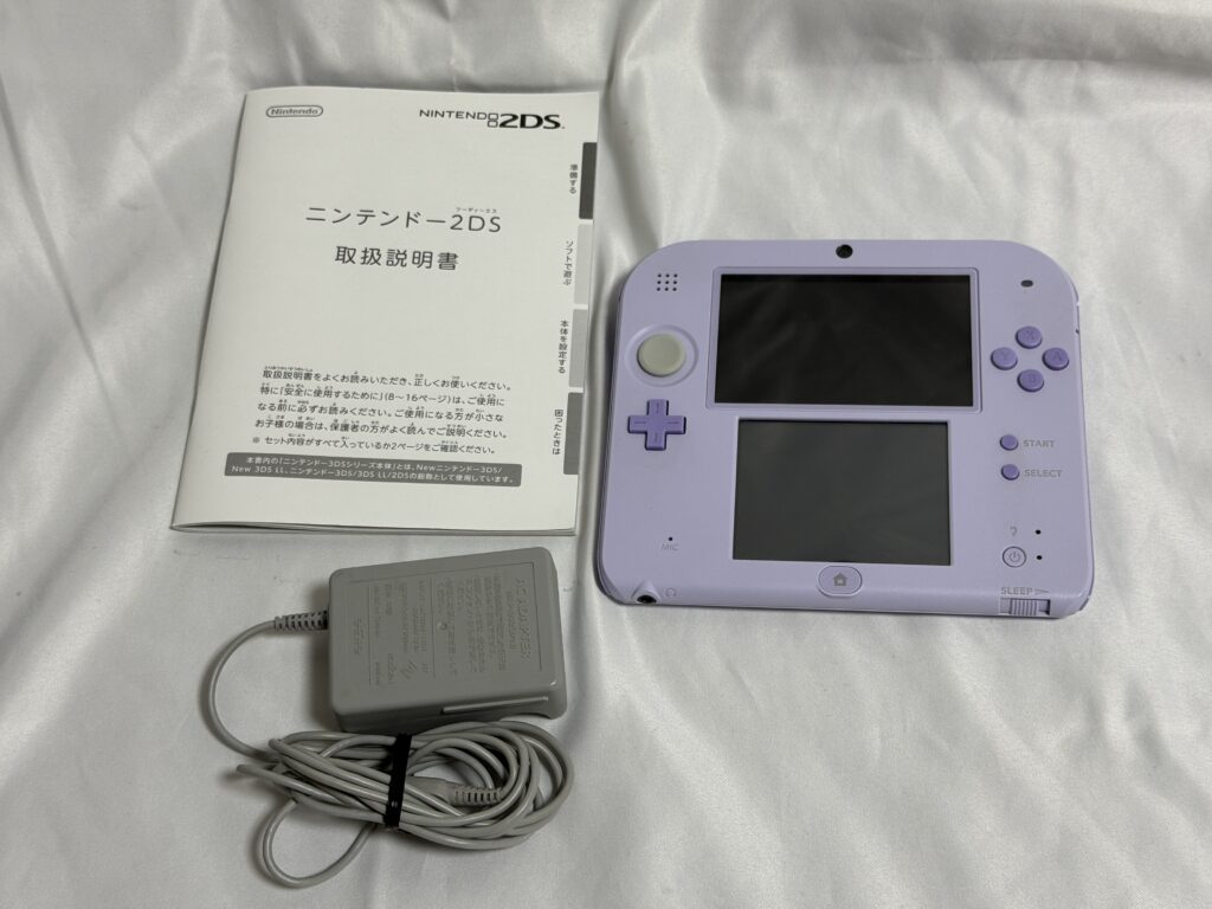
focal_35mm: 48
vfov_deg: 30.3
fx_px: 1681
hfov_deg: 39.7
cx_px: 606
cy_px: 454
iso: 80
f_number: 1.78
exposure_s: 1/117
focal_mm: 6.76
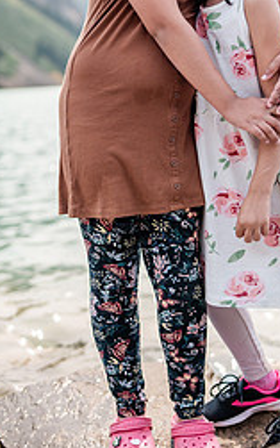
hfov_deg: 20.1
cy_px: 114
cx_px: 228
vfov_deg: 31.4
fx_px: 781
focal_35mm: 64
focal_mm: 35
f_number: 1.8
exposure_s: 1/3200
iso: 200
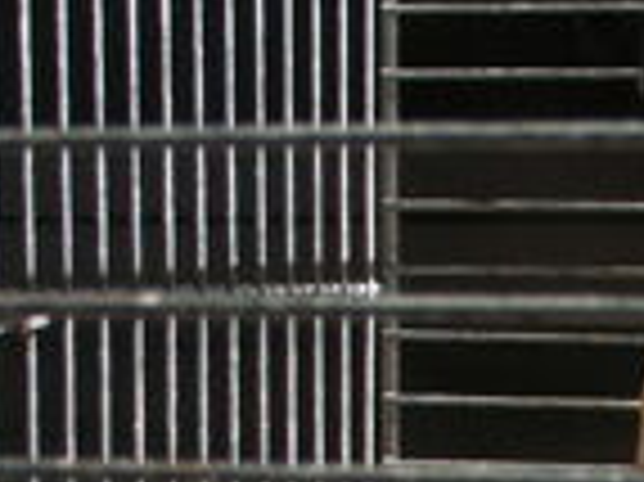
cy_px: 554
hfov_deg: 10.2
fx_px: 3550
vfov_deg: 7.7
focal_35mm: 191
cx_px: 811
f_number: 5.6
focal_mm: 8.7
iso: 50
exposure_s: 1/200
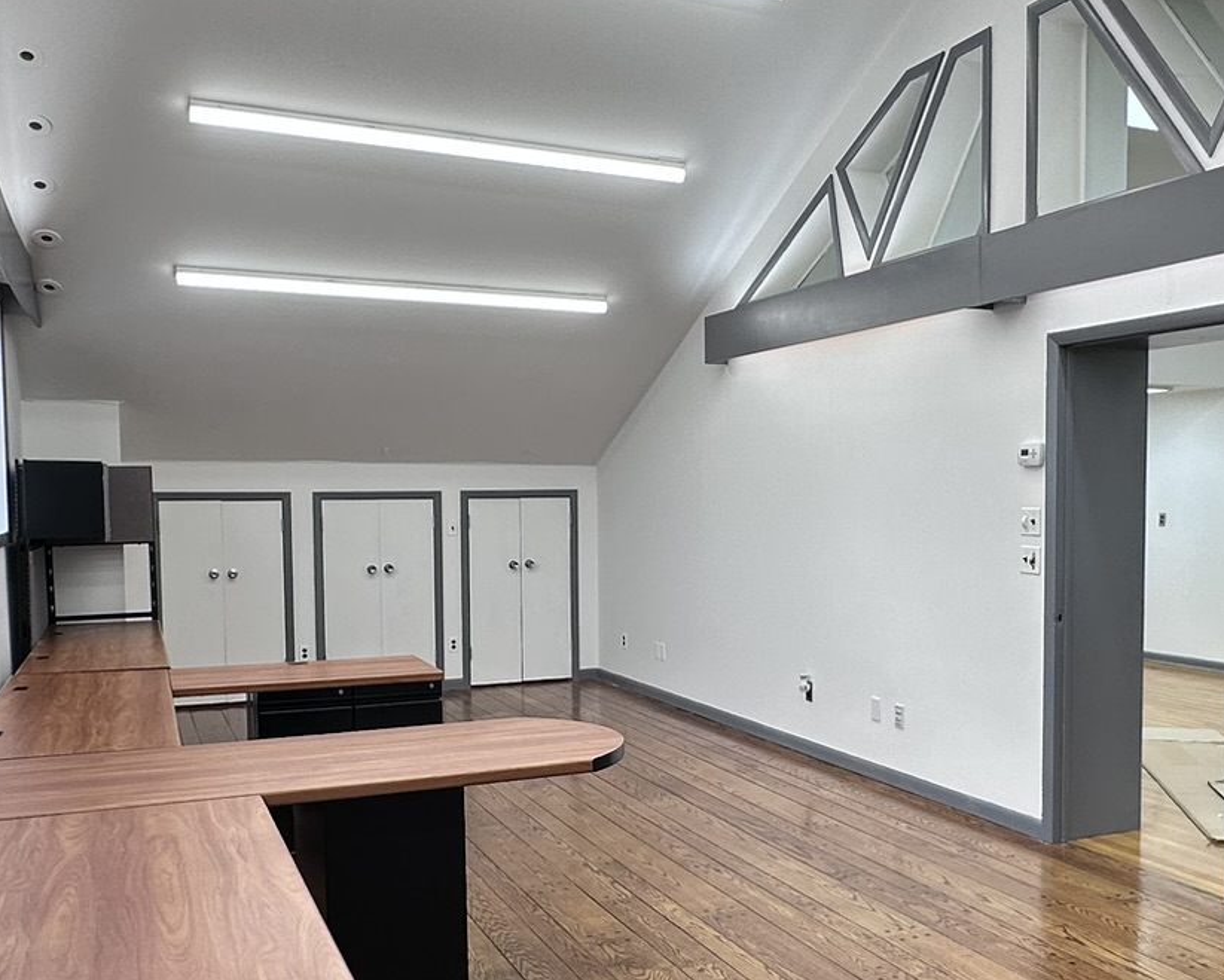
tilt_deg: -5.3
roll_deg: +0.1
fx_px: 1232
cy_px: 578
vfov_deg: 43.2
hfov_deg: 52.8
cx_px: 660
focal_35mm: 34
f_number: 2.2
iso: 50
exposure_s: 1/120
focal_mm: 2.22
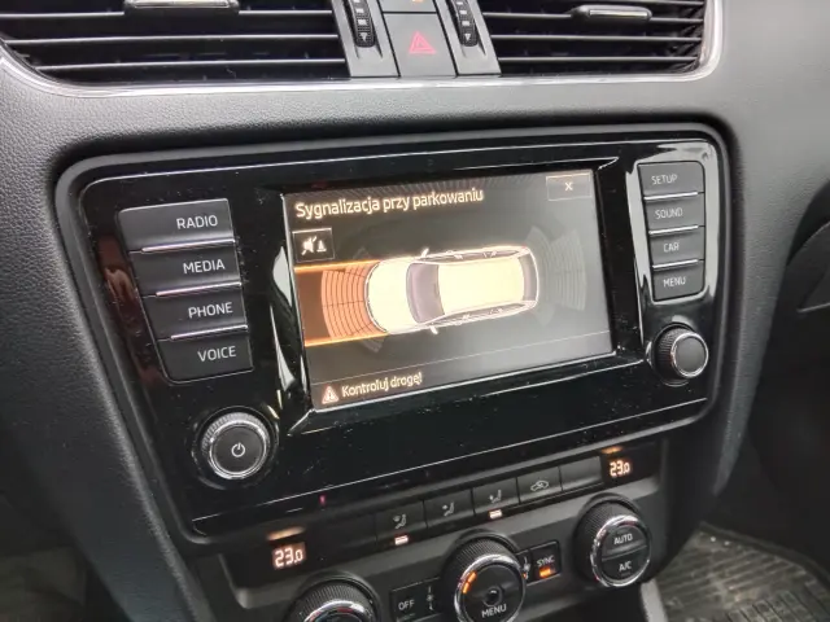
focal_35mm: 26
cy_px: 311
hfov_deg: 67.3
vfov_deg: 53.1
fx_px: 623
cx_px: 415
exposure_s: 1/16.7
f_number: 1.8
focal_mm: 3.96
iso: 1689
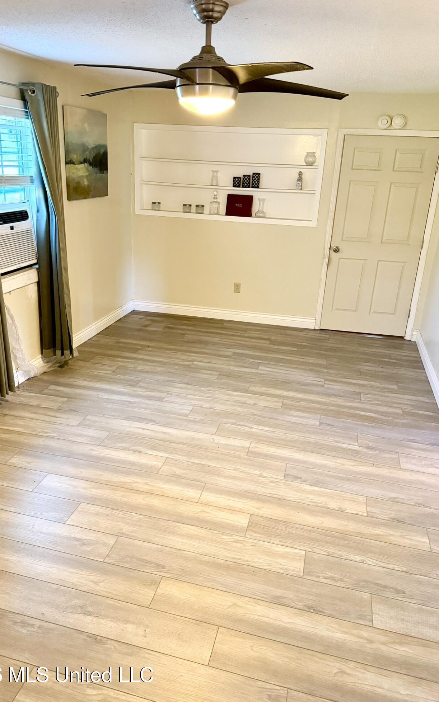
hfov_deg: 47.6
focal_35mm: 26
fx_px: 498
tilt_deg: -20.1
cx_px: 210
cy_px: 349
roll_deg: -2.9
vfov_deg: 70.4
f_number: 1.78
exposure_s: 1/40
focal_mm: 6.76
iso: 800
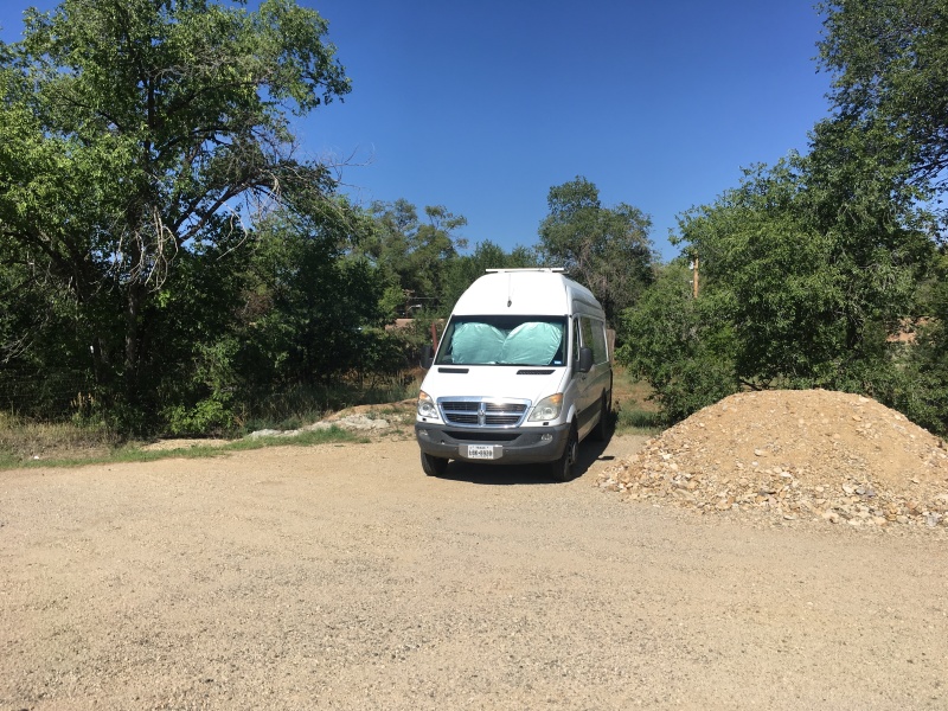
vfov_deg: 48.2
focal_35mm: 29
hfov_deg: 61.7
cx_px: 474
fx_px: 794
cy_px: 356
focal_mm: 4.15
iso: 25
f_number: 2.2
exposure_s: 1/1538
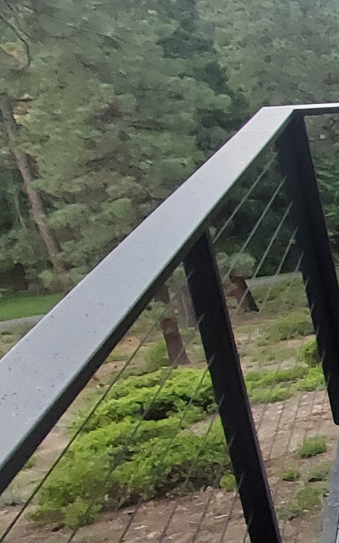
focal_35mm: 66
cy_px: 299
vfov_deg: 31.1
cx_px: 1029
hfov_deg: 11.3
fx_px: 976
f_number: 2.2
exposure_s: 1/43
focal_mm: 1.8
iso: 80
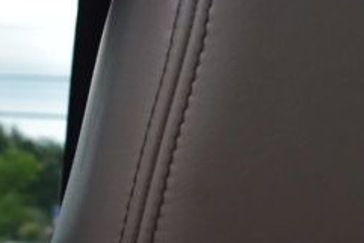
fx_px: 2448
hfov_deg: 8.4
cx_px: 456
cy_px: 275
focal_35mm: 242
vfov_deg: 5.7
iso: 400
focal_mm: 38
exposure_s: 1/100
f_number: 9
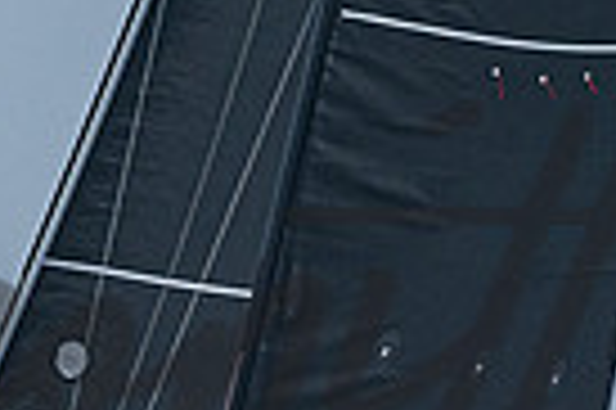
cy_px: 378
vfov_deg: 0.6
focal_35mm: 2274
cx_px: 30
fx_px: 38864
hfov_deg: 0.9
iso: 400
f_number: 5.6
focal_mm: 400
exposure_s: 1/6400
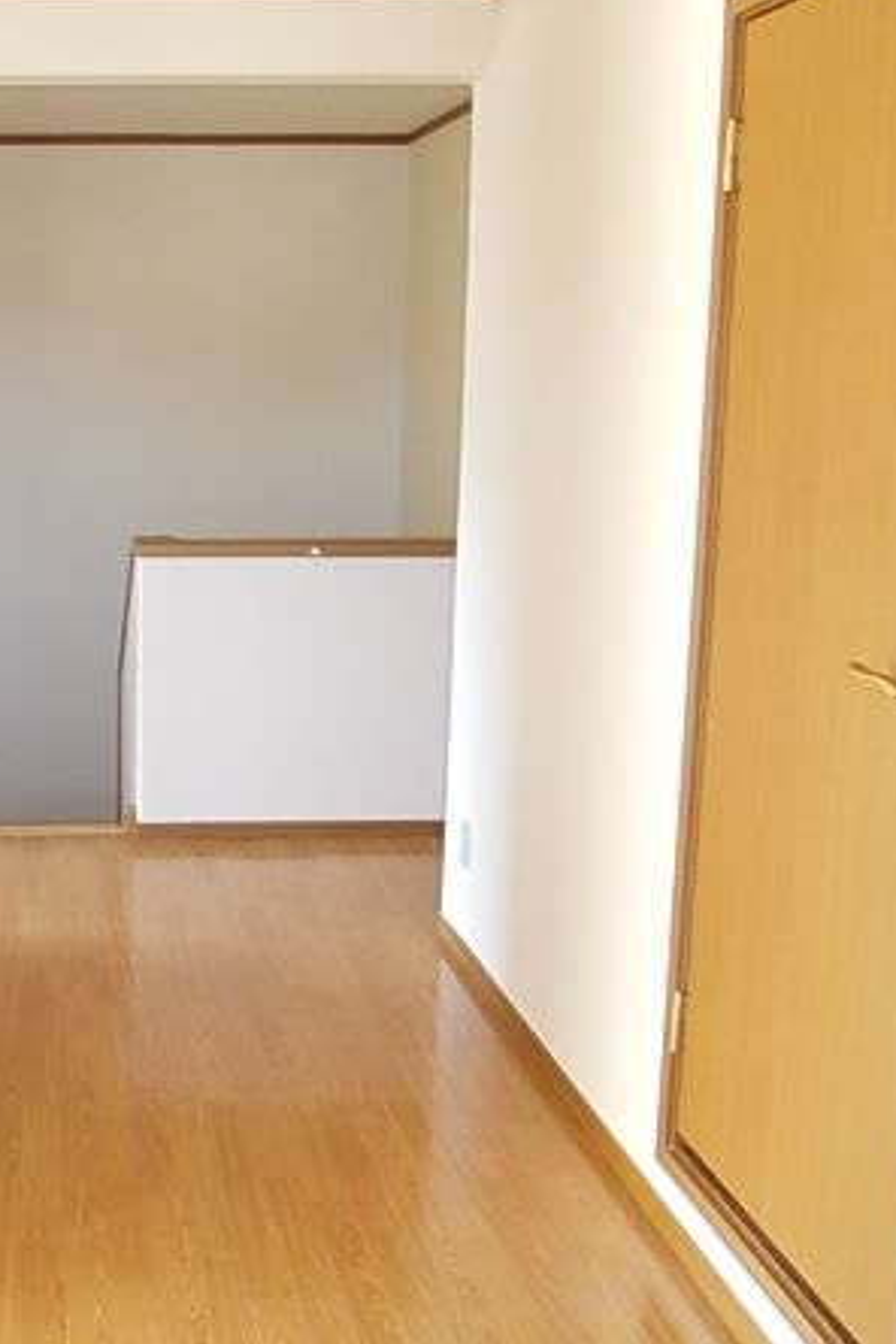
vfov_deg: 46.4
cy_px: 645
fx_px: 1568
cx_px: 45
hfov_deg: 30.1
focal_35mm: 42
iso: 200
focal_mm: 4
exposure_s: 1/13
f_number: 2.7
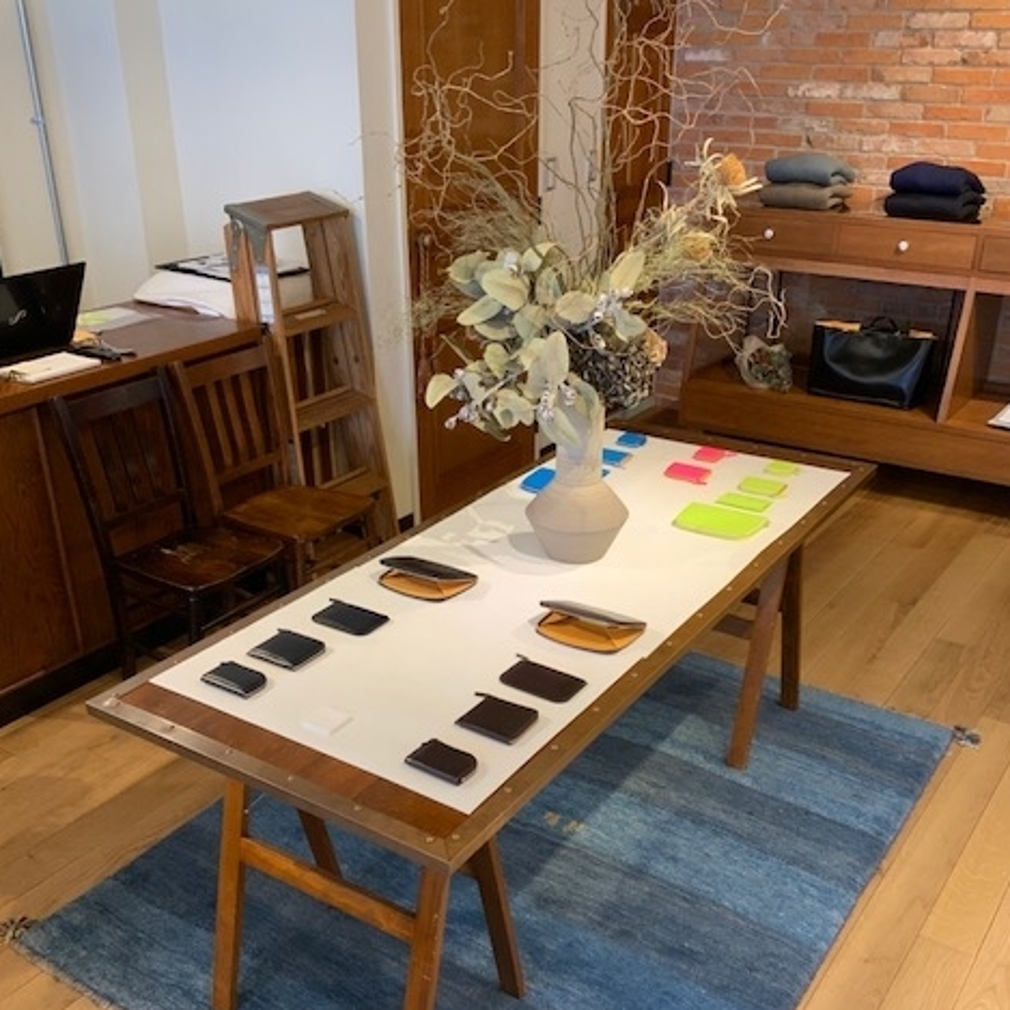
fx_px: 1155
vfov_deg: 46.9
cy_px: 620
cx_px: 502
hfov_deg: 47.2
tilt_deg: -27.2
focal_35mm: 35
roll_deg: +1.7
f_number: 1.8
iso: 100
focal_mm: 3
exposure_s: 1/50
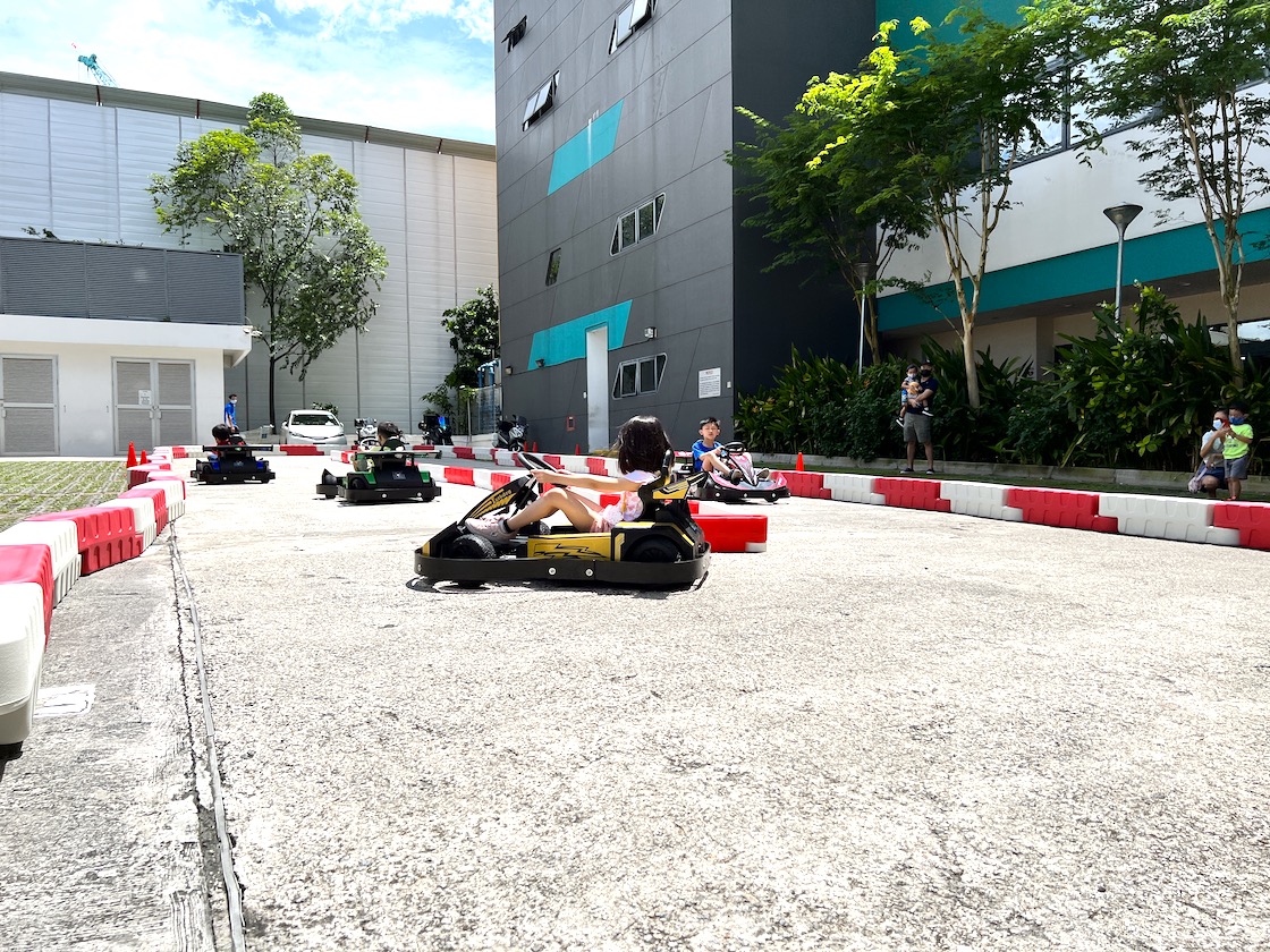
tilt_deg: -0.6
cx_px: 635
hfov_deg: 67.3
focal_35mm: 26
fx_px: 954
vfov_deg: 53.1
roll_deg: +1.1
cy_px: 476
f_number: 1.5
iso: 50
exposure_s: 1/5076
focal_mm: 5.7
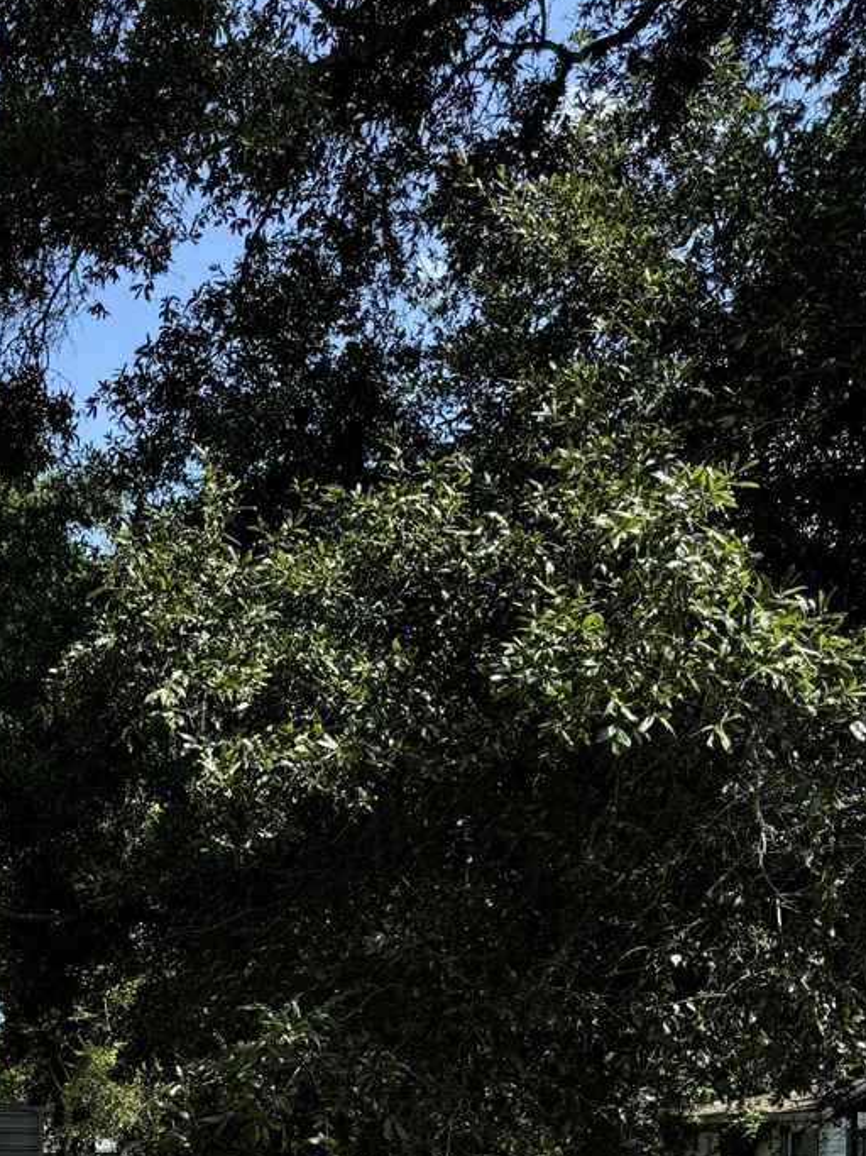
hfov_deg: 25.6
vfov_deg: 32.3
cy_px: 1193
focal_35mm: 54
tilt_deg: -1.0
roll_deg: +0.5
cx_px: -17
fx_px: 1802
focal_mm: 6.76
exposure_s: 1/1818
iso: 80
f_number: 1.78
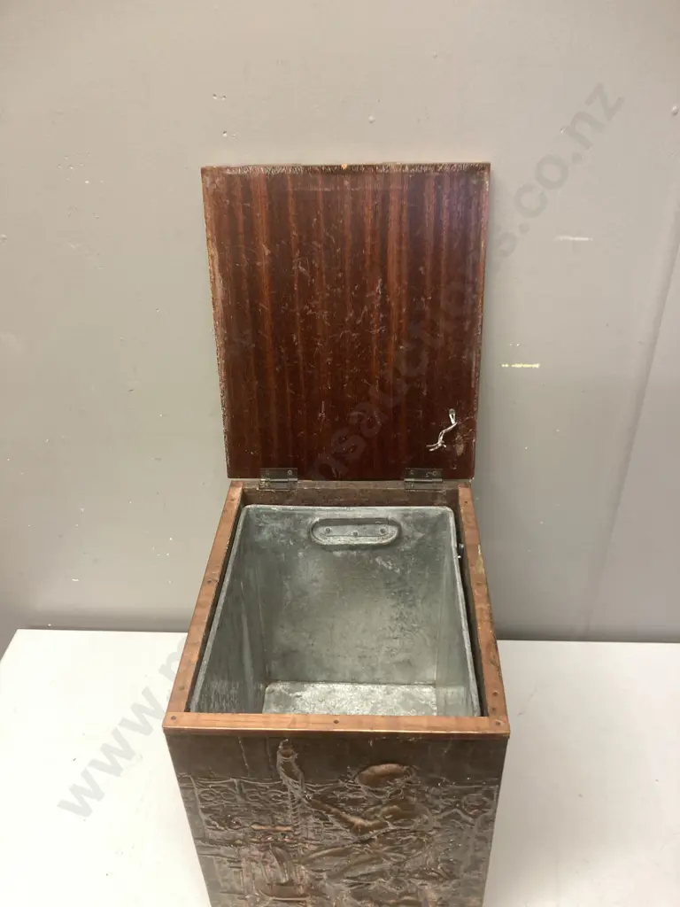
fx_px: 733
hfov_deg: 49.7
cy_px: 454
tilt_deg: -36.7
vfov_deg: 63.4
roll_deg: +2.3
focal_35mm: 28
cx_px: 340
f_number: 1.8
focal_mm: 3.99
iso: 100
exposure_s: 1/50
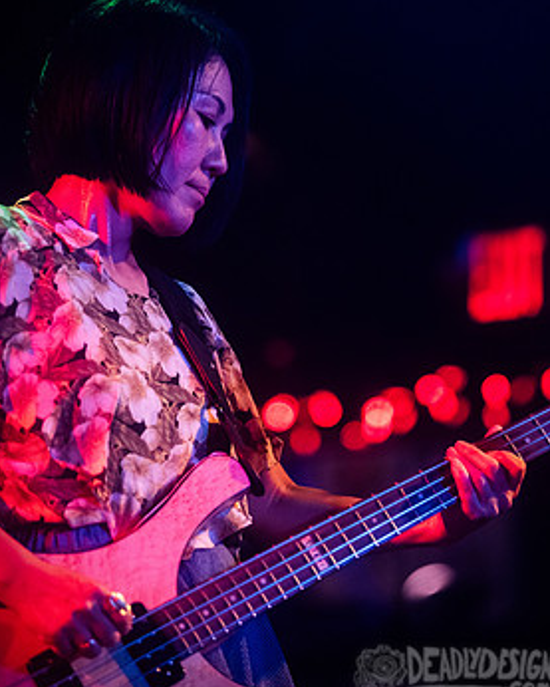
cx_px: 288
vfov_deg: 10.9
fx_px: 3600
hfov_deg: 8.7
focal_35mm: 177
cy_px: 268
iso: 2500
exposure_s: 1/160
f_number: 3.2
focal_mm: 145
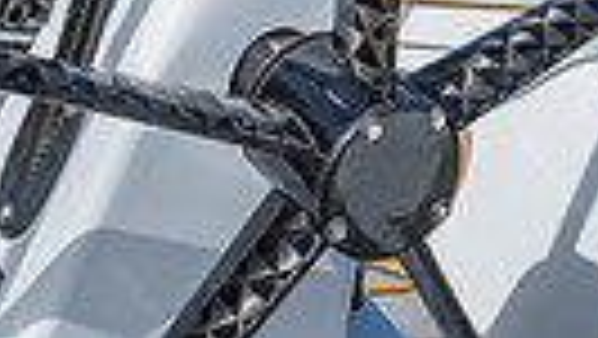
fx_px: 1745
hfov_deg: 19.3
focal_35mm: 110
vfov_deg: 9.5
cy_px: -530
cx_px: 459
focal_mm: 24
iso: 200
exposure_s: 1/1250
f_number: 6.3
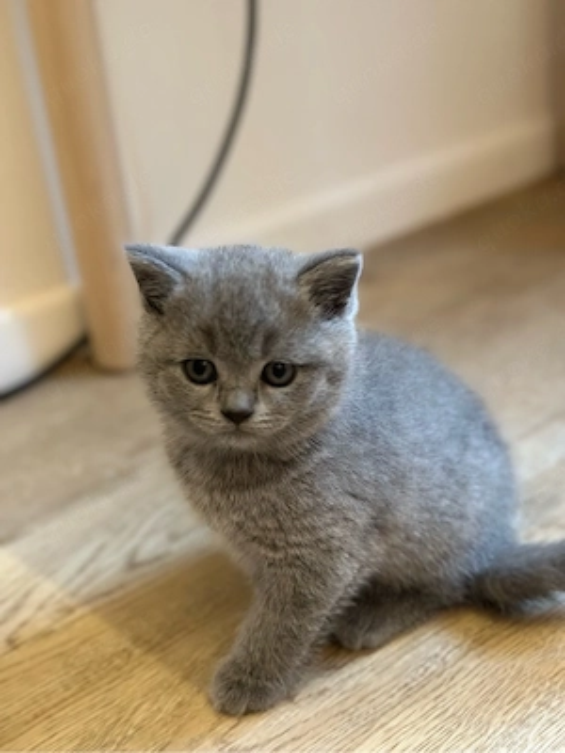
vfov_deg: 39.7
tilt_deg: -24.8
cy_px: 376
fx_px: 1045
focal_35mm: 48
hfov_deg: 30.3
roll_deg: +6.4
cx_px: 282
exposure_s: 1/46
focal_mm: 6.86
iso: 400
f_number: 1.78
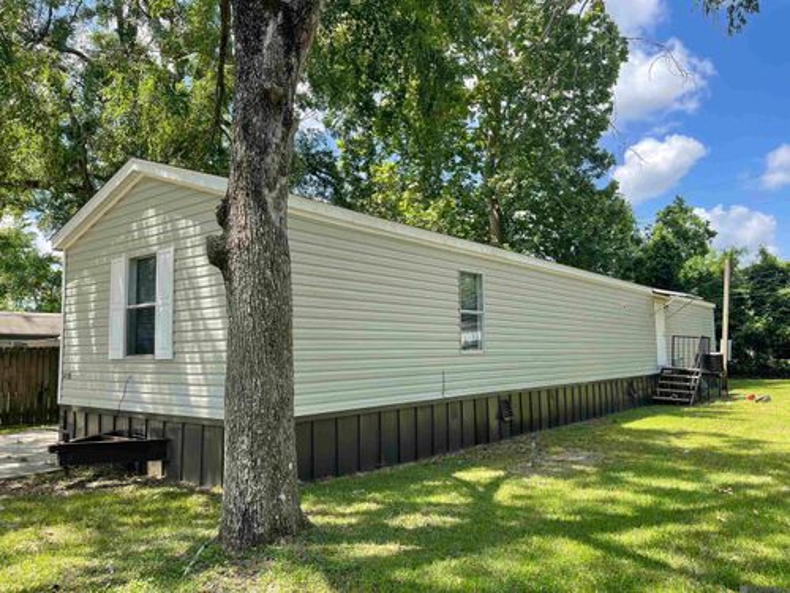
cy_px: 296
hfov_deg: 69.4
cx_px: 395
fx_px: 571
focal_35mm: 25
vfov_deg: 54.9
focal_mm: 5.1
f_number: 1.6
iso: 32
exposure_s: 1/848
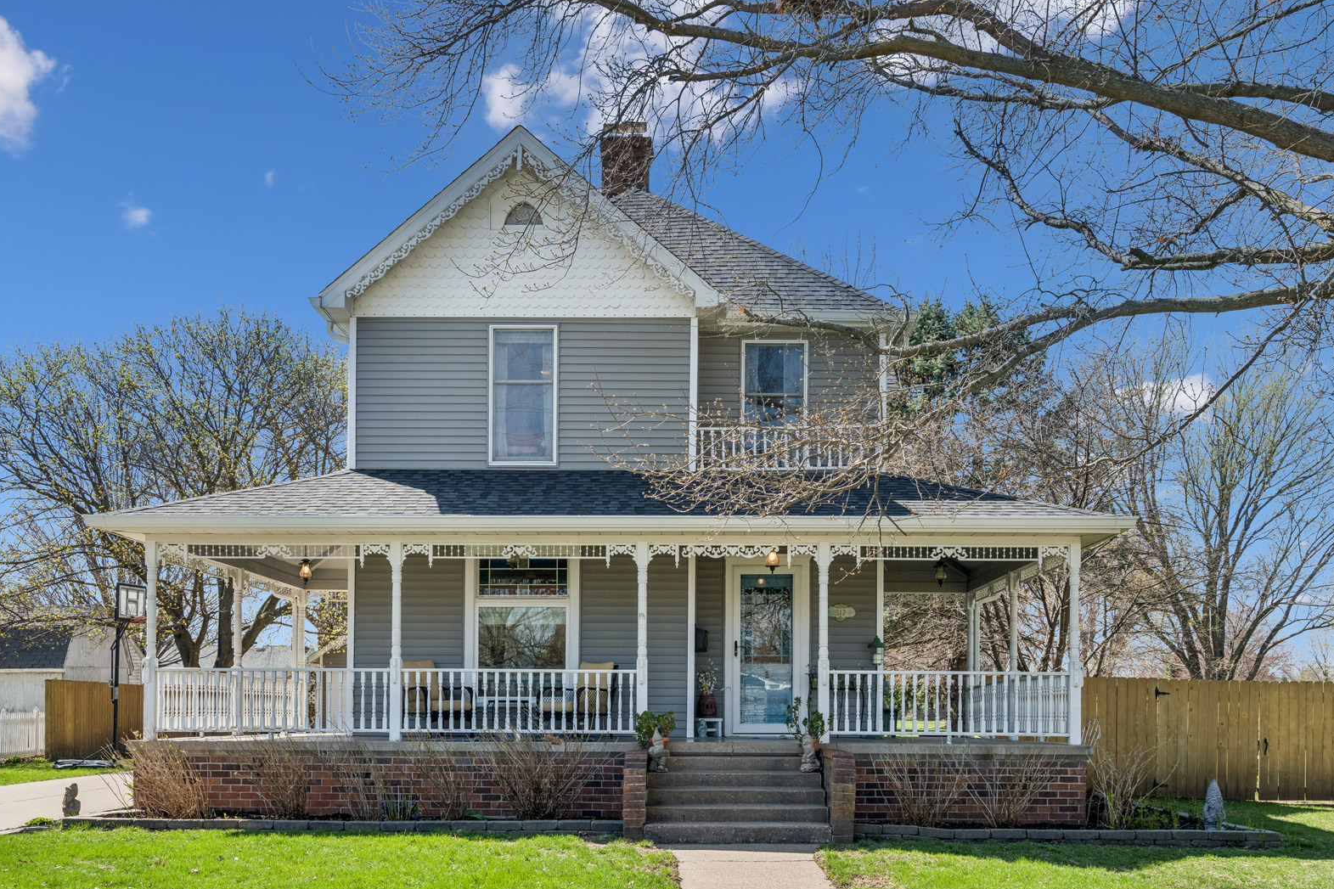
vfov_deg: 40.0
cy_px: 436
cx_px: 680
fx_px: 1223
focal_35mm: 33
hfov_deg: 57.2
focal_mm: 32
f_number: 9
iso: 400
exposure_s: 1/640
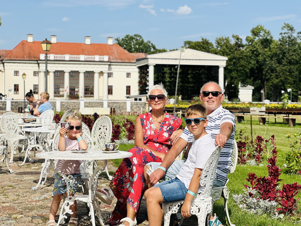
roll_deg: -0.4
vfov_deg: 19.1
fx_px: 670
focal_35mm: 77
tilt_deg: +0.5
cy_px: 113
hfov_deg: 25.3
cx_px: 150
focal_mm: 9
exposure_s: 1/1248
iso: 32
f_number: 2.8
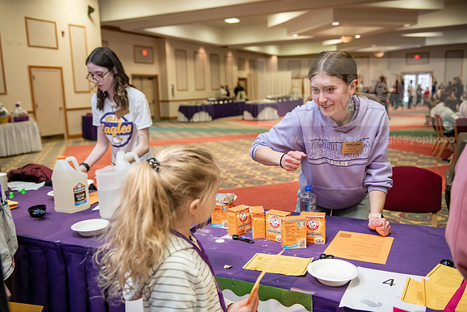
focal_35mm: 32
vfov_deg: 41.1
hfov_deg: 58.7
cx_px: 234
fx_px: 415
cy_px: 156
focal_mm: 32
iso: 1600
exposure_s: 1/160
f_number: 3.2
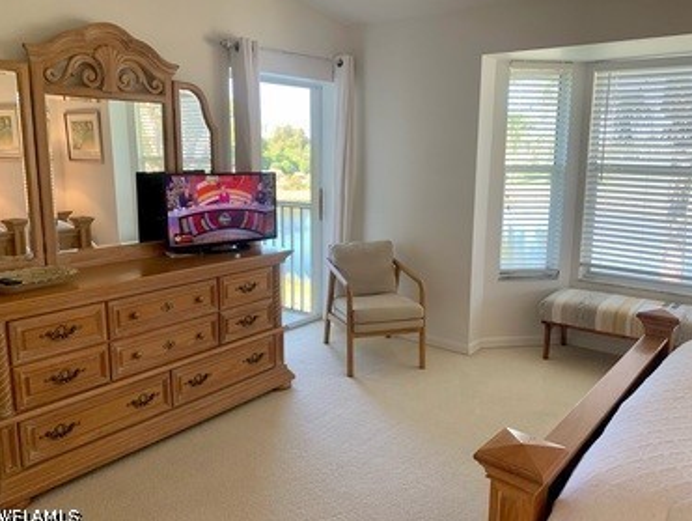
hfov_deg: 63.4
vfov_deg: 49.8
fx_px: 560
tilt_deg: -11.1
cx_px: 354
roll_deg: -0.3
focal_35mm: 28
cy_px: 250
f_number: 1.8
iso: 80
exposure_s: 1/120
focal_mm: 4.25
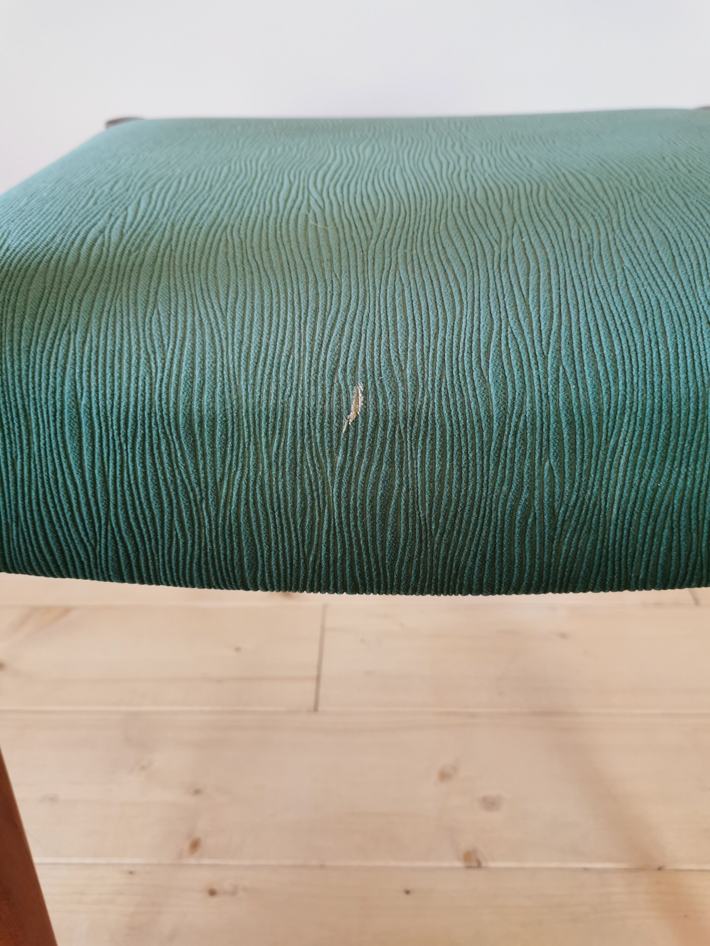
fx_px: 738
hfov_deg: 51.4
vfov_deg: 65.3
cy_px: 473
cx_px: 355
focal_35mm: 27
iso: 125
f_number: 1.8
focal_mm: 5.58
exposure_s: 1/50
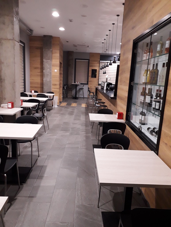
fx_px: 178
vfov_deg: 65.3
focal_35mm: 27
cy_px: 114
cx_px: 86
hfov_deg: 51.4
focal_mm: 3.6
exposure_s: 1/33
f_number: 1.9
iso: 200
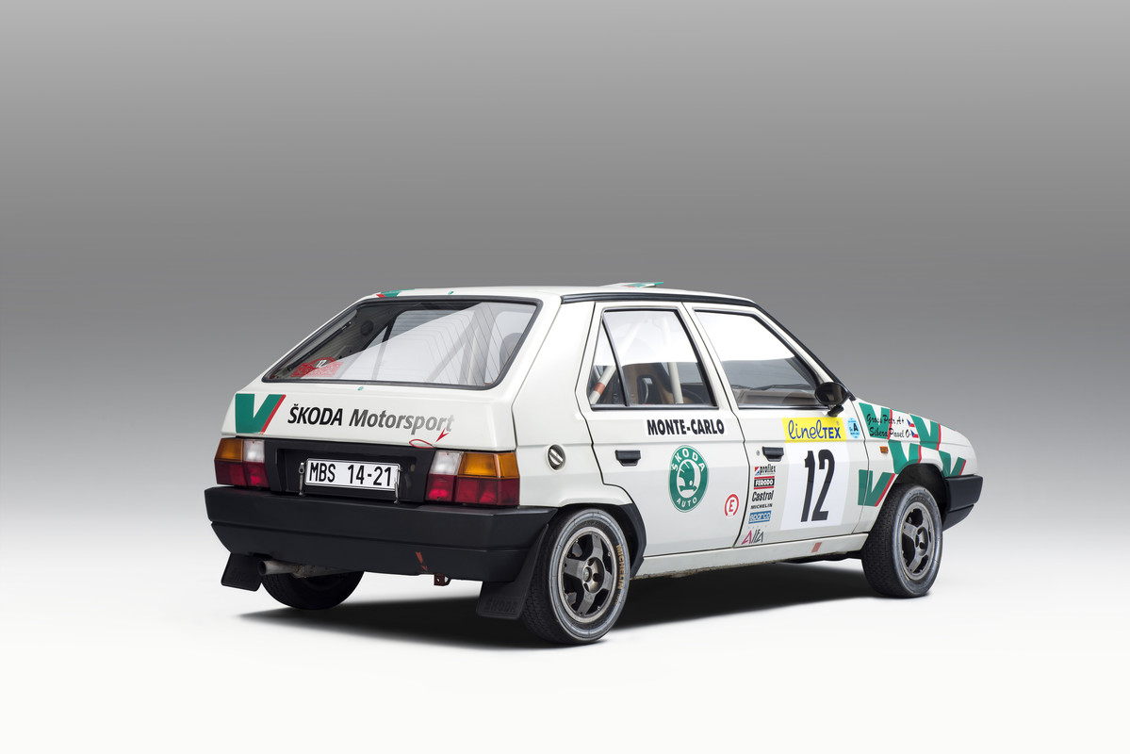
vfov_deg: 19.5
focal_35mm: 70
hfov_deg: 28.8
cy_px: 377
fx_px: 2198
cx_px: 565
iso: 100
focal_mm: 70
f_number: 14
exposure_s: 1
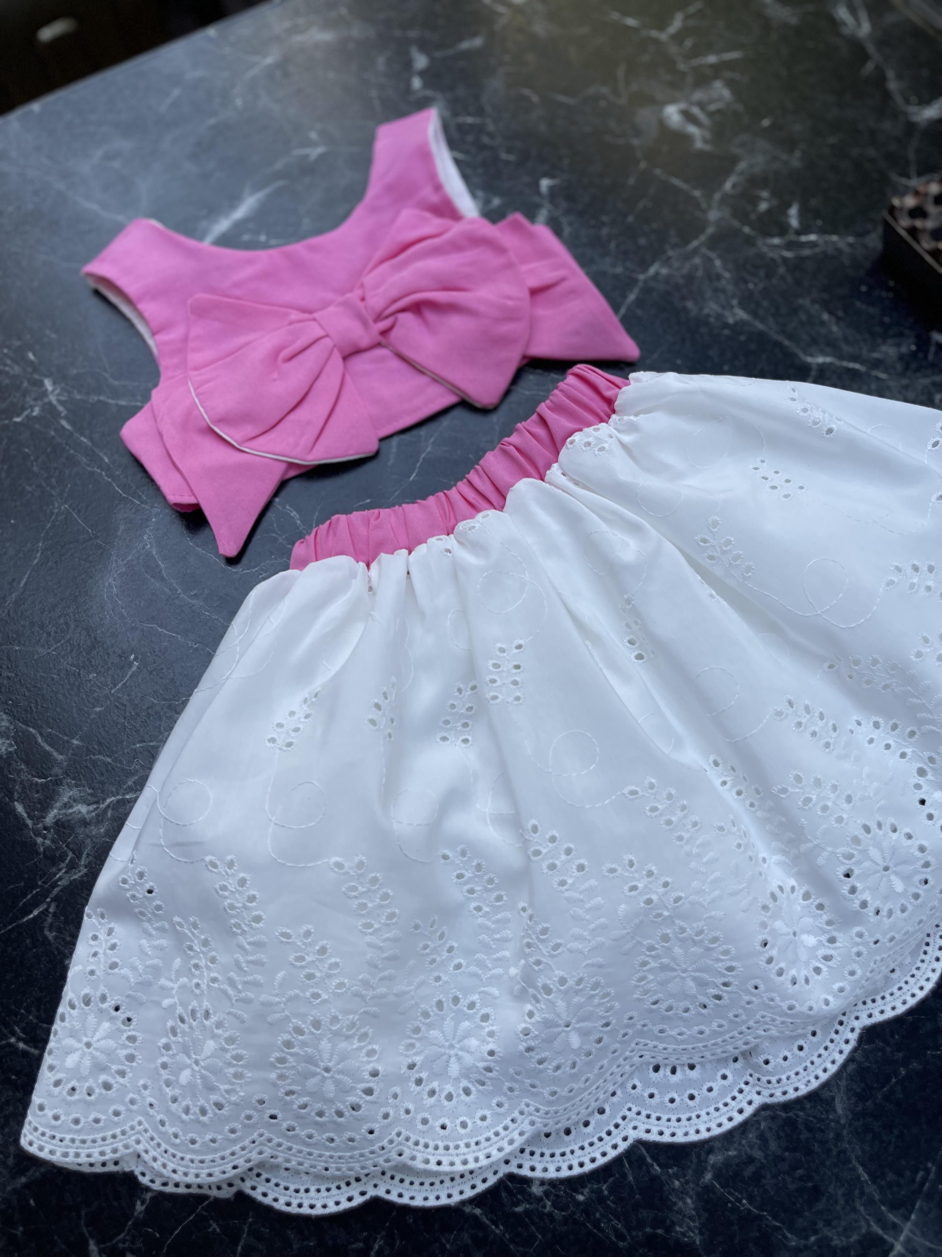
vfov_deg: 67.3
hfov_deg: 53.1
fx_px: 943
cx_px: 471
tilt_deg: -68.2
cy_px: 628
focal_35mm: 26
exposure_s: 1/1003
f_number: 1.6
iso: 50
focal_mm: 5.1
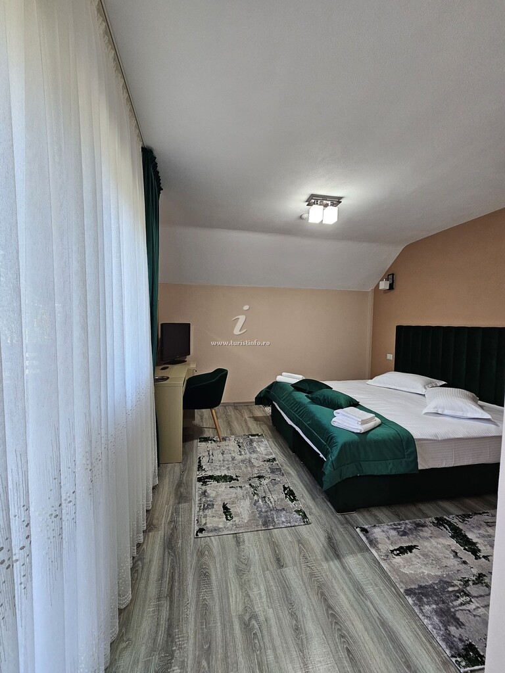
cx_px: 252
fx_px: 253
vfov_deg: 106.2
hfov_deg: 89.9
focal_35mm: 13
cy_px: 336
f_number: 2.2
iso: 160
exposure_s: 1/71
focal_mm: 2.2
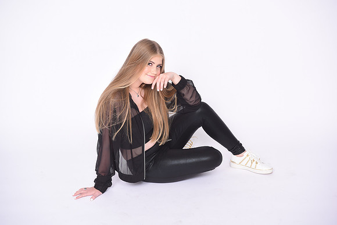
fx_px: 515
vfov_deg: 24.6
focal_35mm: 55
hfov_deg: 36.2
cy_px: 112
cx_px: 168
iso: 160
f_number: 7.1
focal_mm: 55
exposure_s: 1/160
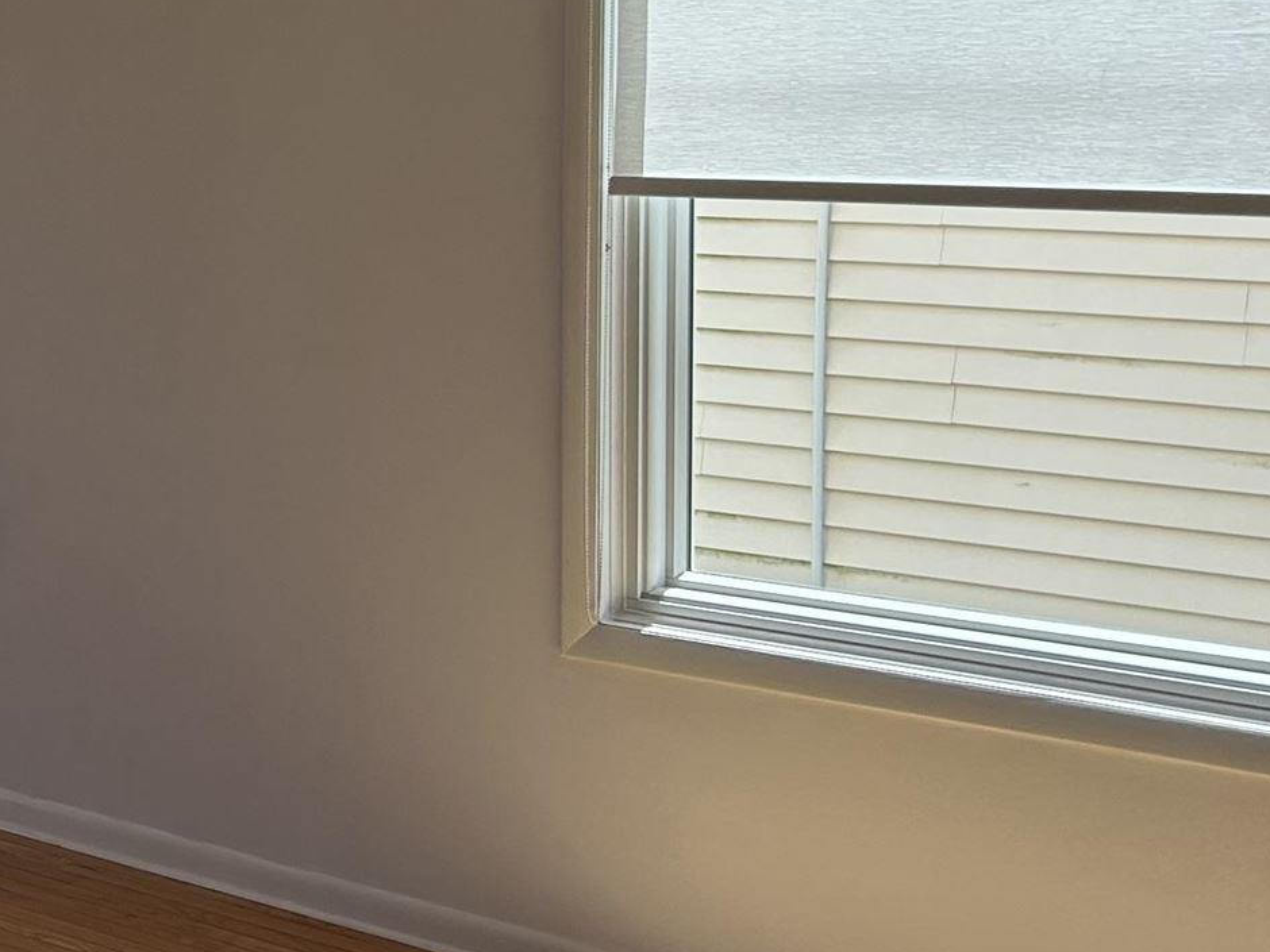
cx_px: -369
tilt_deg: -2.7
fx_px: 3119
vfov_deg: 17.3
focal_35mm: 85
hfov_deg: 21.0
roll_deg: +1.0
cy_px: 221
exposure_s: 1/728
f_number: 1.5
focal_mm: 5.7
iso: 50
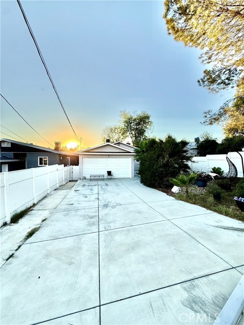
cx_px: 122
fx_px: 132
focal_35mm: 14
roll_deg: -0.2
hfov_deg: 85.7
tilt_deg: -1.5
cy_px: 162
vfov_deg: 102.1
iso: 50
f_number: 2.2
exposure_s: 1/876
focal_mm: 2.22
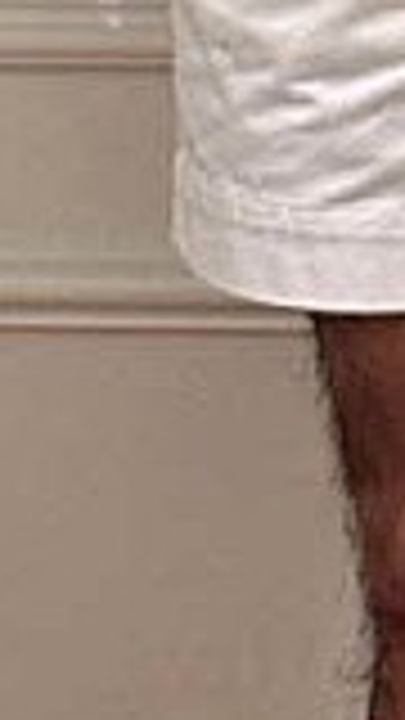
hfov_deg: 3.4
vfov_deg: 5.6
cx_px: 518
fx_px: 6720
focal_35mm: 352
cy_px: -1611
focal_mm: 6.86
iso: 100
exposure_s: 1/50
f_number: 1.78
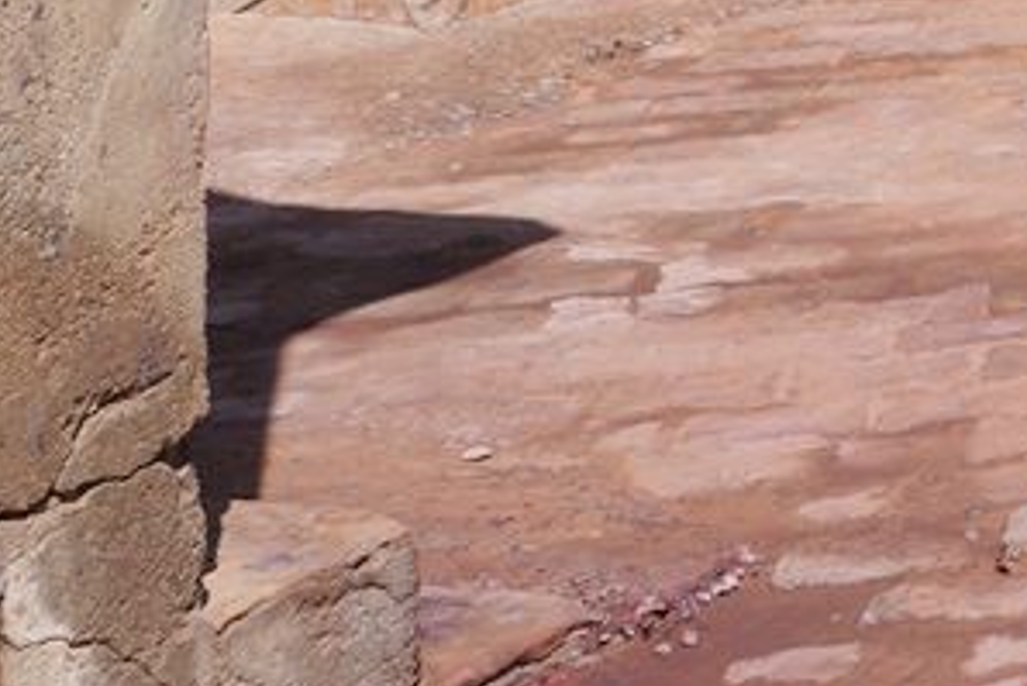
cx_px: 2702
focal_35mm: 161
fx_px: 4595
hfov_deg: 10.4
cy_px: -1158
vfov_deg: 7.7
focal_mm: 24
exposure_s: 1/125
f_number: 14
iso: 100
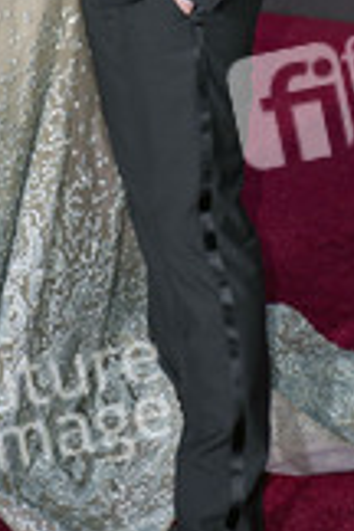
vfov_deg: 11.7
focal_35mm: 173
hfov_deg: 7.9
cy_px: -72
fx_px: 2552
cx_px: 100
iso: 400
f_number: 4
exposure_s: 1/400
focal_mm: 70
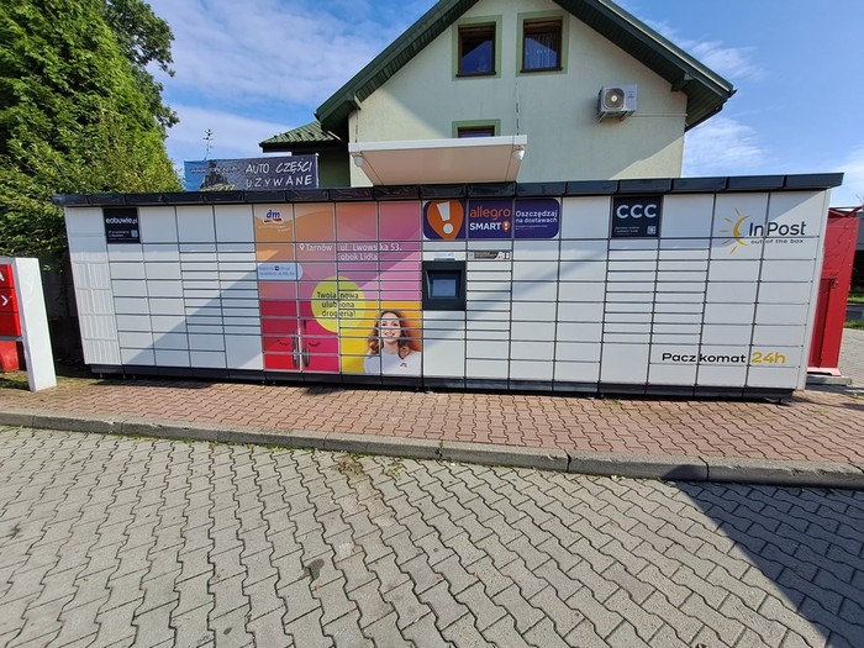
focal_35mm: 13
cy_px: 324
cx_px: 432
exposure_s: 1/1248
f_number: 2.2
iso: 40
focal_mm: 1.42
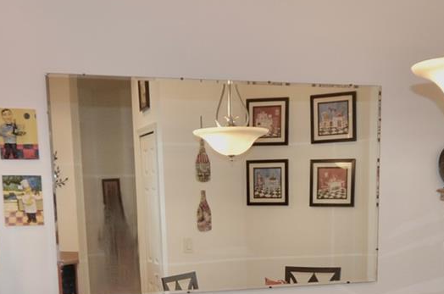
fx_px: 1354
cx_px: 233
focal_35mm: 110
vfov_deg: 12.3
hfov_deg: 18.6
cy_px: 278
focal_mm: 24
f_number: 4
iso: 250
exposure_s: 1/60
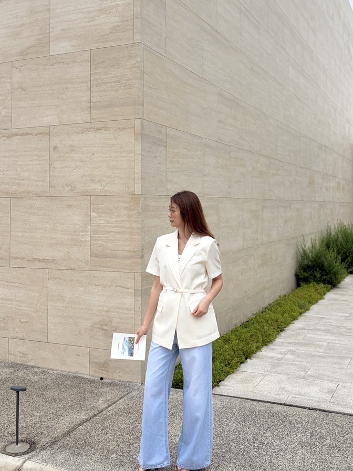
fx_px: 395
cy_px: 253
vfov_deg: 61.6
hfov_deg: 48.2
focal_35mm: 29
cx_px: 184
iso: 50
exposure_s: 1/782
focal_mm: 5.96
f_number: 1.6
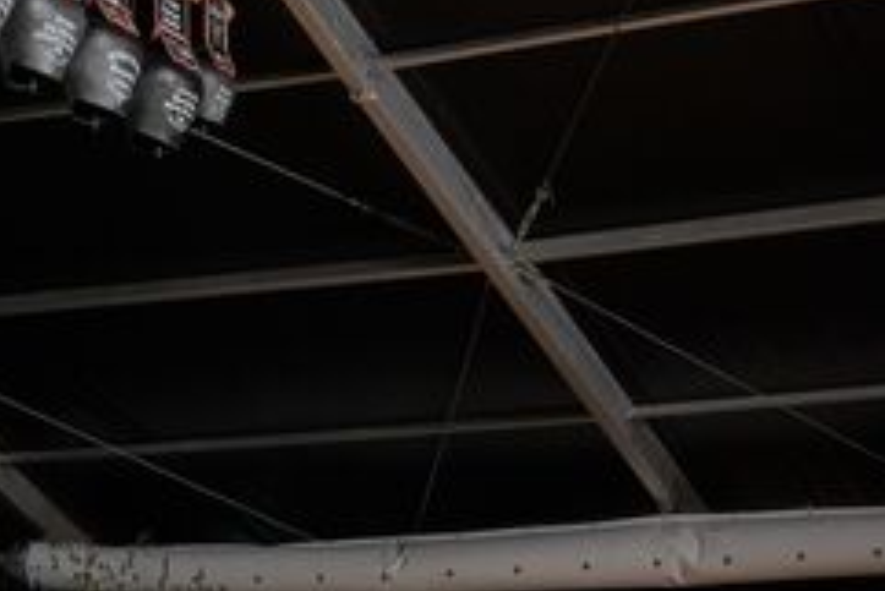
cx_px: -22
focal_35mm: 103
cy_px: 554
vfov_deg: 13.2
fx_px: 2534
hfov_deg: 19.2
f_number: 5.6
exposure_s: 1/80
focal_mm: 46
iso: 2000
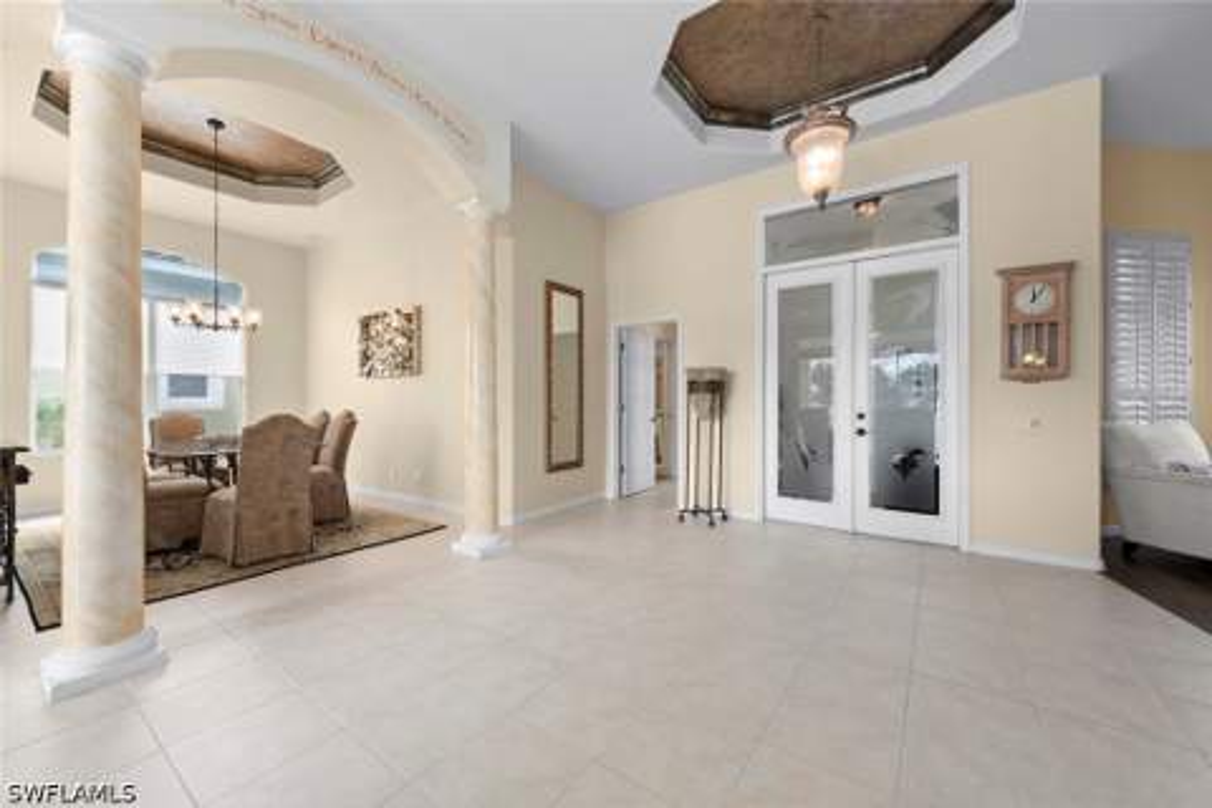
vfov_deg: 81.2
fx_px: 471
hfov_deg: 104.3
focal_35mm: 14
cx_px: 606
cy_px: 404
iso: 400
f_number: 11
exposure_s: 1/3
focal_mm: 14
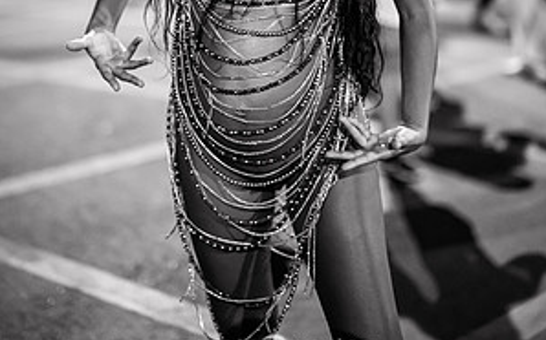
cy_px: -33
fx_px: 1145
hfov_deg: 26.8
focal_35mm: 77
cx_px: 273
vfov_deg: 16.4
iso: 2000
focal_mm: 50
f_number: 1.2
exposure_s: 1/320
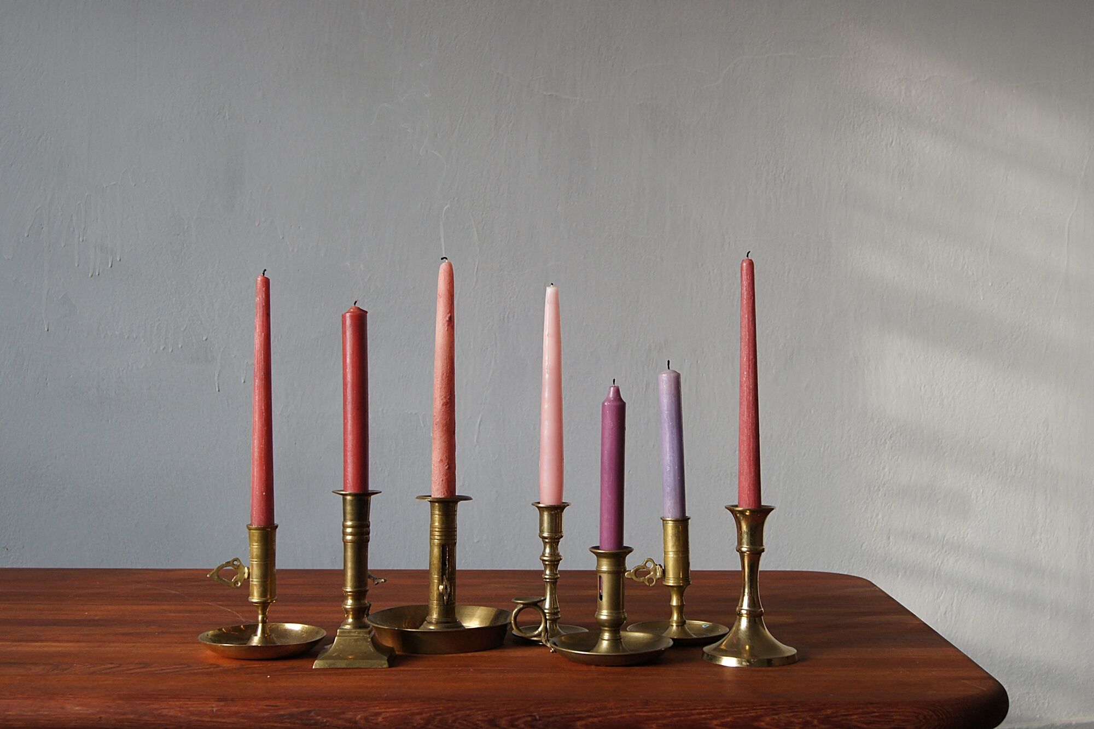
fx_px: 1276
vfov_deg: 31.9
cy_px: 364
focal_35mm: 42
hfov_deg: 46.4
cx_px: 547
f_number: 5.6
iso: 400
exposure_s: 1/100
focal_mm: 28
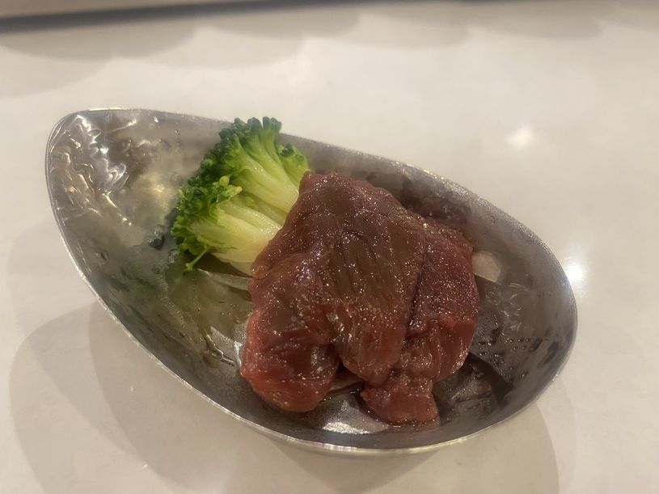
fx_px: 476
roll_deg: -2.7
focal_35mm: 25
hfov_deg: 69.4
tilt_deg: -39.2
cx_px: 330
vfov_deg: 54.9
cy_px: 247
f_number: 1.8
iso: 320
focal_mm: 4.25
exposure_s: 1/50
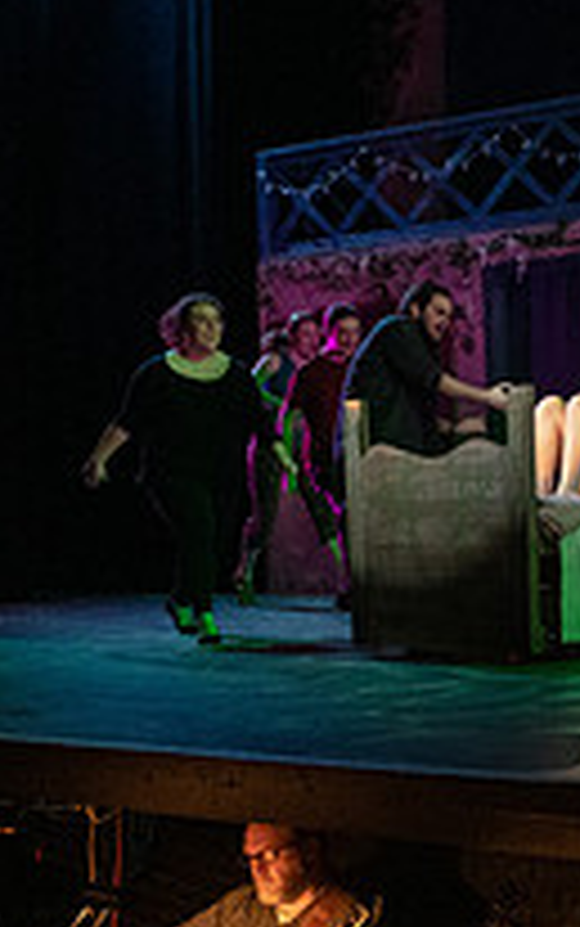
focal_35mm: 69
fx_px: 1743
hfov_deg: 18.2
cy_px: 524
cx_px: 647
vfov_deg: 29.7
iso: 5000
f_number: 3.5
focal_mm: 24
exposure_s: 1/320
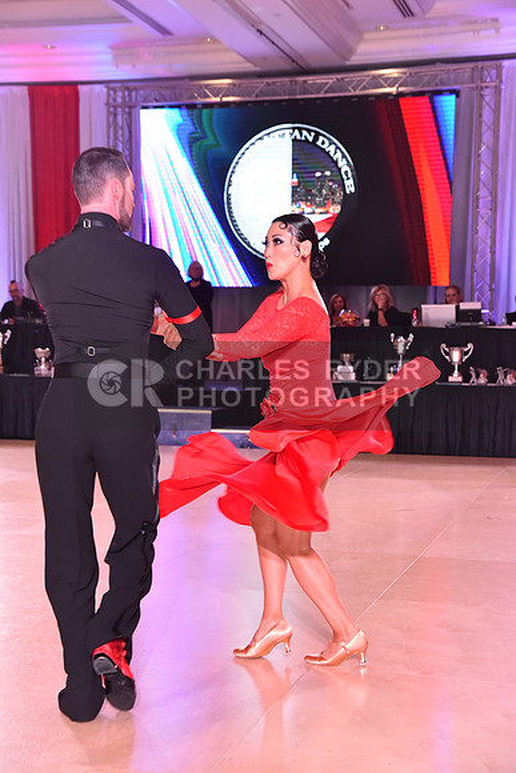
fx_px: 1332
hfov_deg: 21.9
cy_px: 386
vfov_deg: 32.4
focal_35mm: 62
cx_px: 258
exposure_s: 1/250
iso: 2500
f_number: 5.6
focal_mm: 62
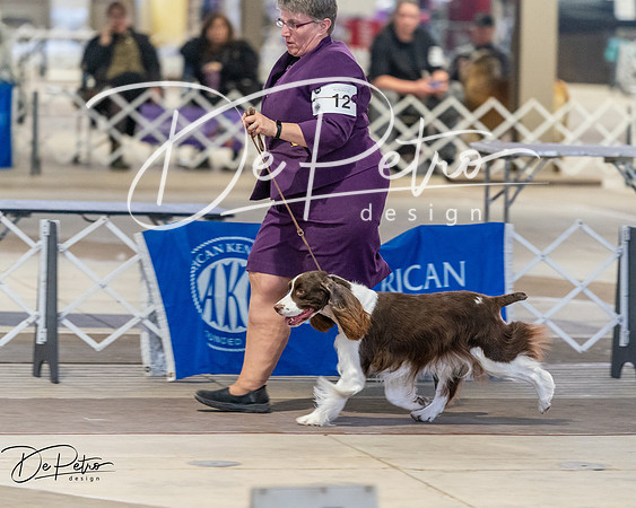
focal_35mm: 225
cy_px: 254
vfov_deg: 6.9
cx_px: 318
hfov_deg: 8.6
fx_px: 4238
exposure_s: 1/250
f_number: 3.5
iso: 6400
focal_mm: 200
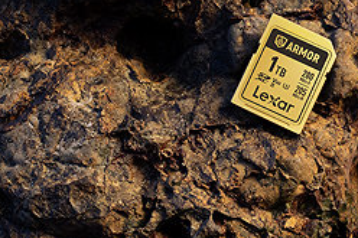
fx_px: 2335
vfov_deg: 5.8
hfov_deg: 8.8
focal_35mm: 235
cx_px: 234
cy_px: 110
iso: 800
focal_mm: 97
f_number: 18
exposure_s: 1/250
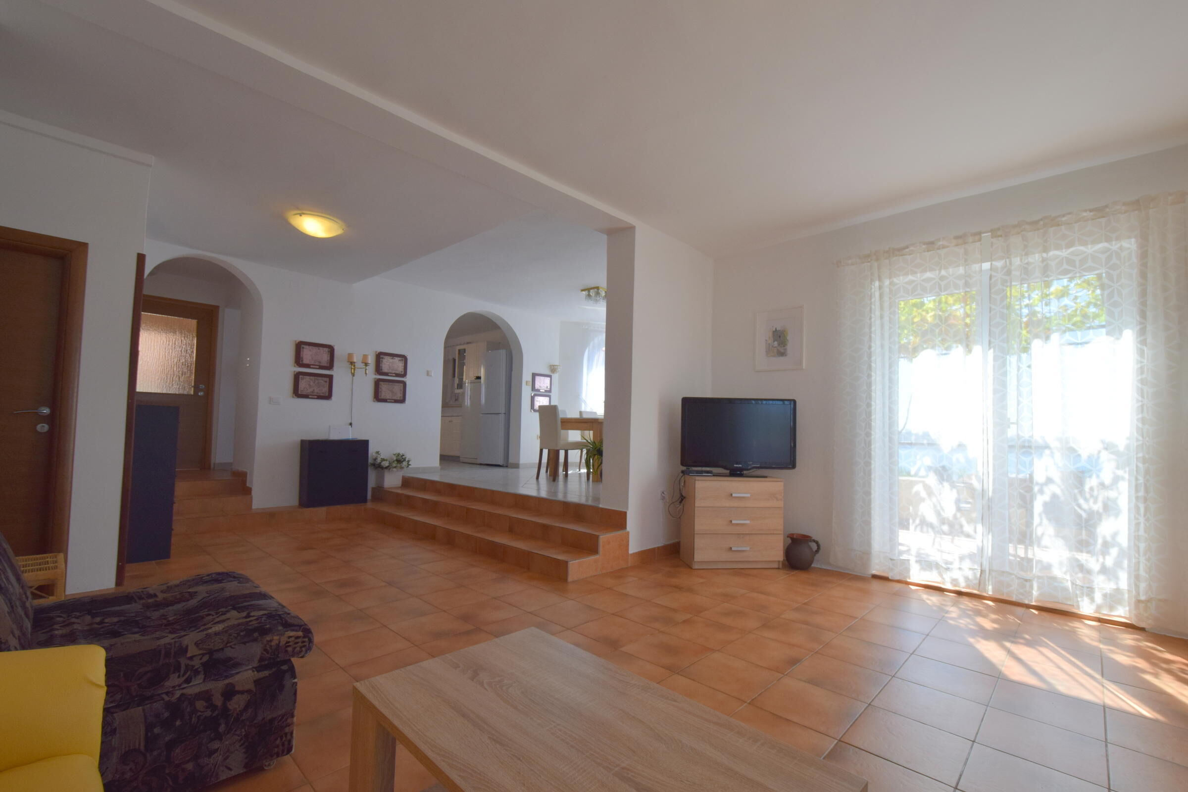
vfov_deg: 77.3
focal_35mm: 15
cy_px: 396
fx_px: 495
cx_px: 594
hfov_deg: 100.4
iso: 400
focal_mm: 10
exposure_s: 1/200
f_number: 7.1
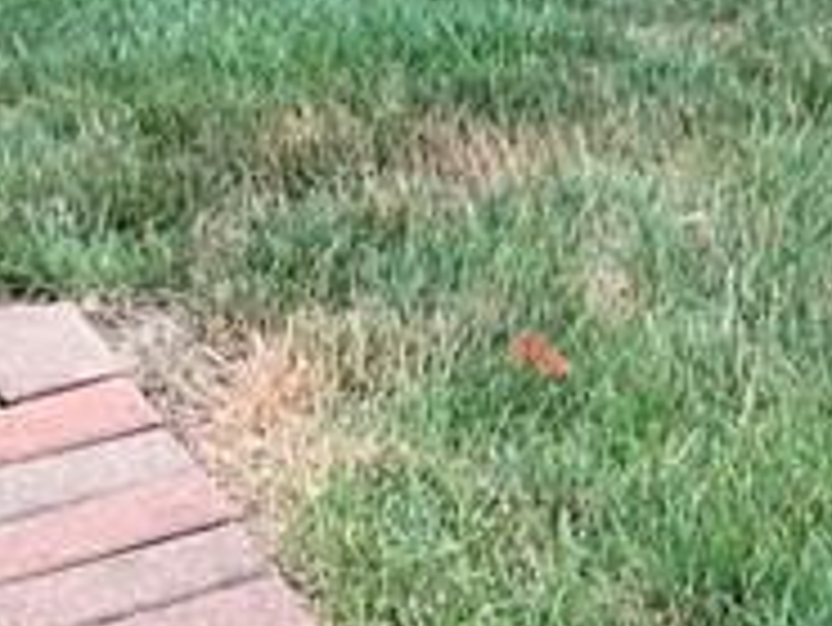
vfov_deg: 9.6
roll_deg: +2.2
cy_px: -617
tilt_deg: -8.4
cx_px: 1358
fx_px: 3463
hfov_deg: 12.8
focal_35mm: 144
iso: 25
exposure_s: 1/122
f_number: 1.8
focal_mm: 4.25
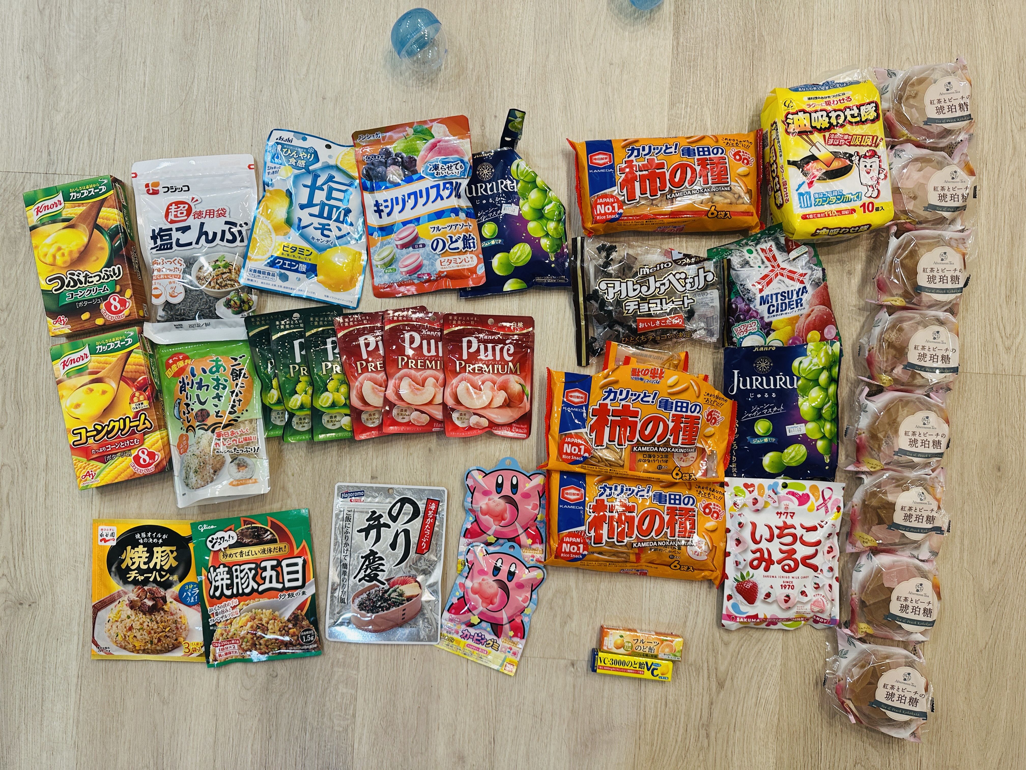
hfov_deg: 71.6
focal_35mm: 24
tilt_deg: -88.4
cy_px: 385
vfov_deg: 56.8
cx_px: 513
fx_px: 711
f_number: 1.78
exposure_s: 1/60
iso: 125
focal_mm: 6.86
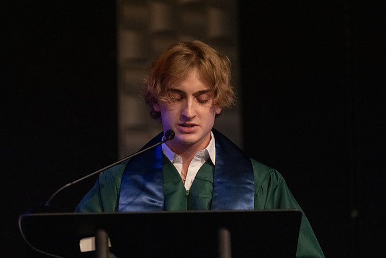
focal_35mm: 195
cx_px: 193
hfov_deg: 10.5
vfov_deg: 7.0
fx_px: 2096
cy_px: 129
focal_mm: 181
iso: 10000
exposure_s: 1/320
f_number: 2.8
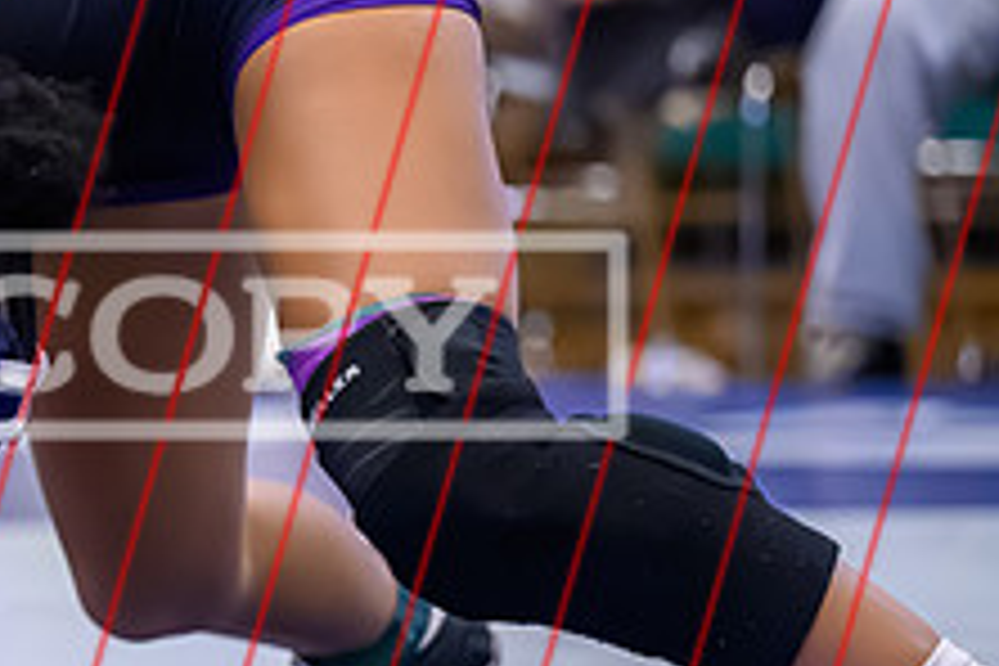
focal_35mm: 359
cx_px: -412
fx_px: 9961
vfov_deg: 3.8
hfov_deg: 5.7
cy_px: 461
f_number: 2.8
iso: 10000
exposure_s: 1/640
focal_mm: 115
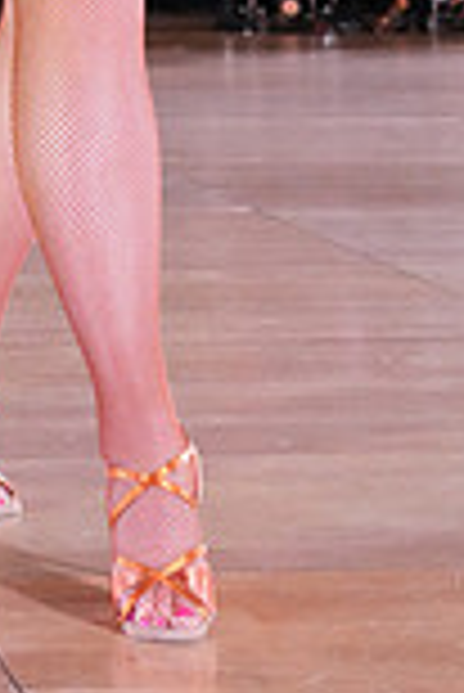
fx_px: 3125
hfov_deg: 8.2
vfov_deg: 11.9
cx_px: -309
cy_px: -436
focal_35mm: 162
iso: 8000
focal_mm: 43
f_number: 5
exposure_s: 1/400
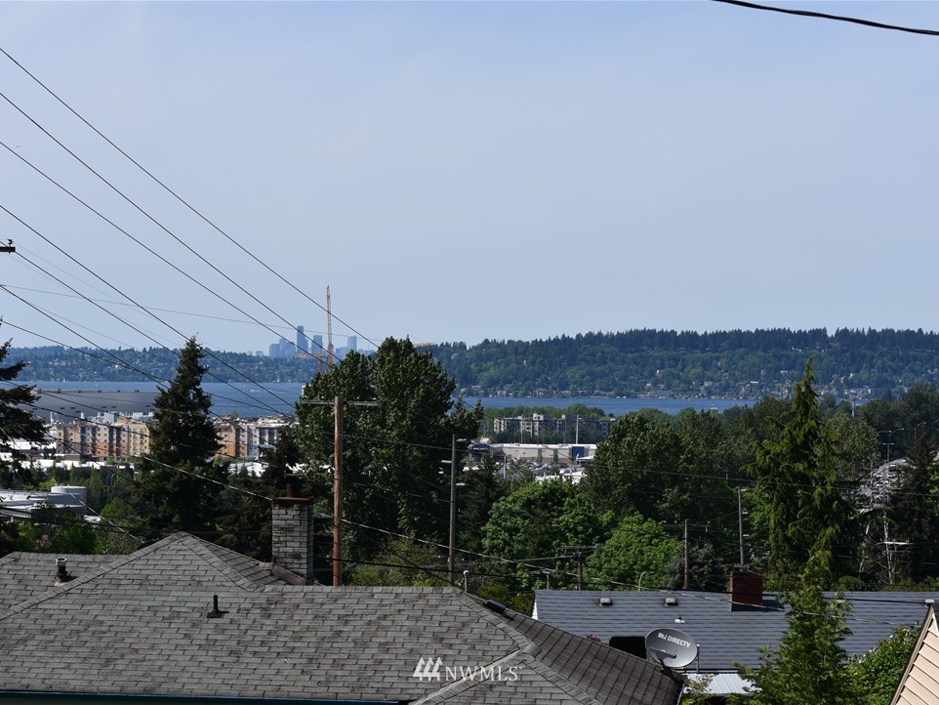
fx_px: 2430
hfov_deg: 21.9
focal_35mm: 90
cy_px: 352
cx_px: 468
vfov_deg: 16.5
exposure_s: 1/500
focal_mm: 55
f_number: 8
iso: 160
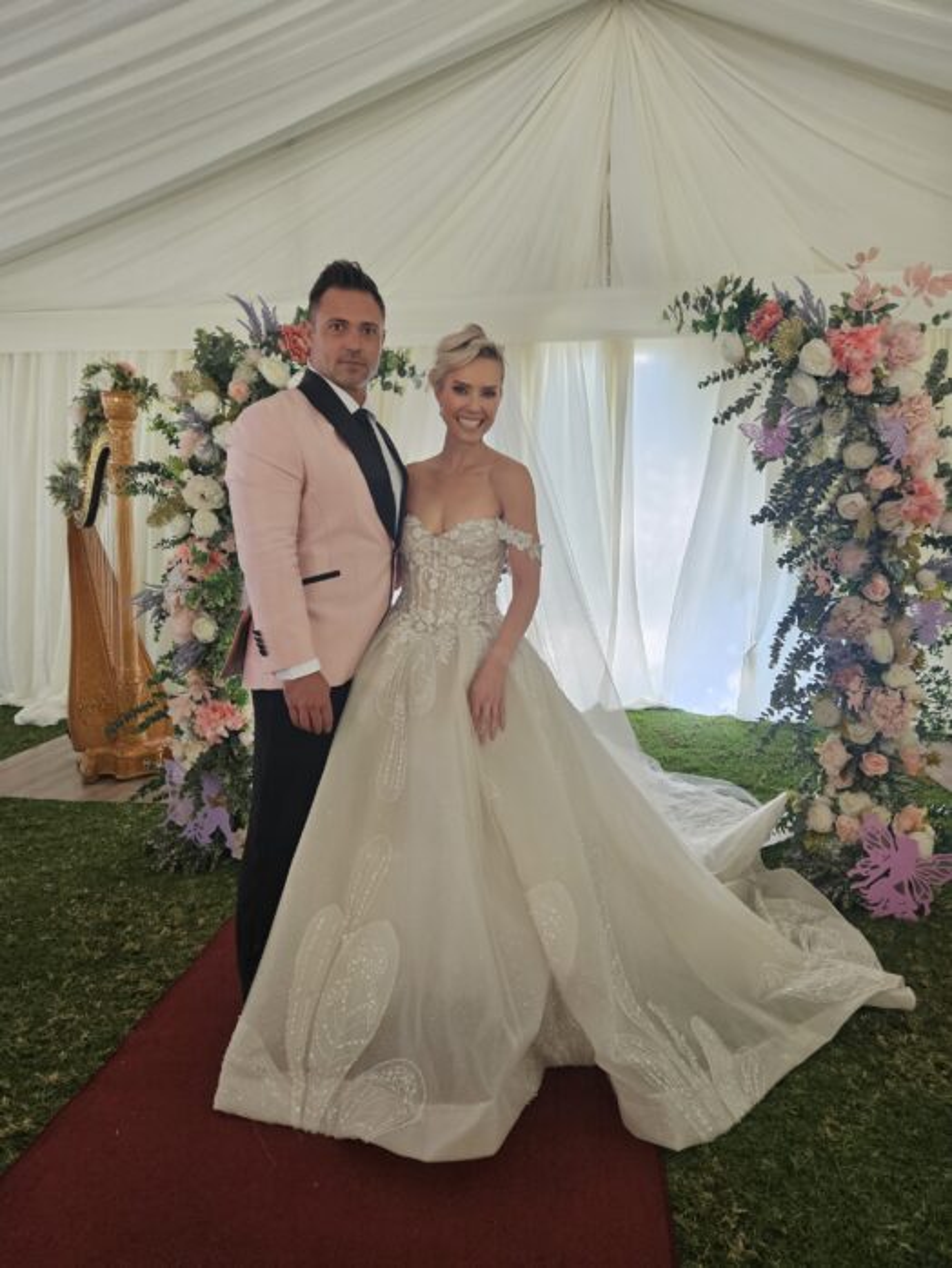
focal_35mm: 23
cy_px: 634
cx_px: 476
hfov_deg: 58.9
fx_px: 843
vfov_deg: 73.9
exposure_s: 1/100
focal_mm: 5.4
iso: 250
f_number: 1.8
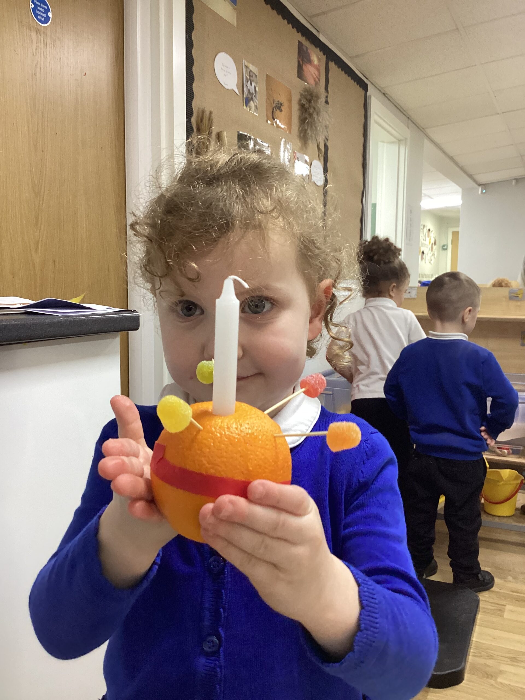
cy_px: 350
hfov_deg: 45.4
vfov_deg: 58.4
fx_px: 627
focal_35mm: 31
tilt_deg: -7.5
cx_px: 262
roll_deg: -1.6
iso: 200
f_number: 2.4
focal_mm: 3.3
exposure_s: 1/50
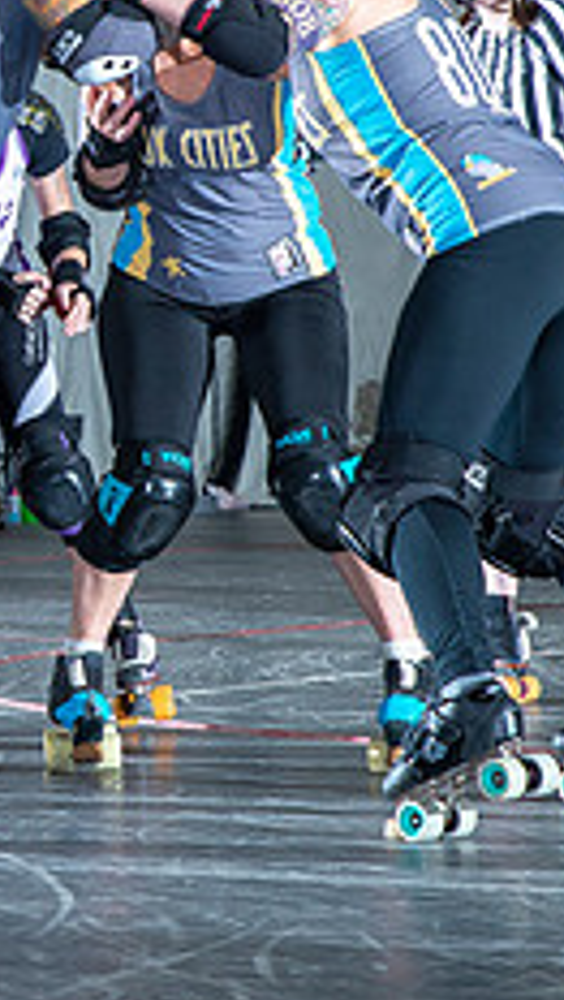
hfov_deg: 6.6
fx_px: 4851
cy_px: 308
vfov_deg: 11.7
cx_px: -189
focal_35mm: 183
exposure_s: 1/160
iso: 800
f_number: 8
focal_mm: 70
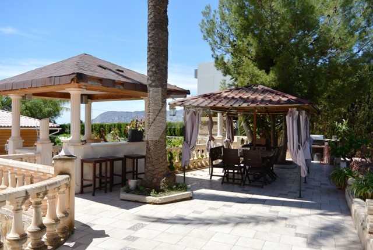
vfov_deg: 45.2
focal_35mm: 29
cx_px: 186
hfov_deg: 63.5
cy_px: 125
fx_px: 301
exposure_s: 1/1000
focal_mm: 11
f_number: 3.5
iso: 100
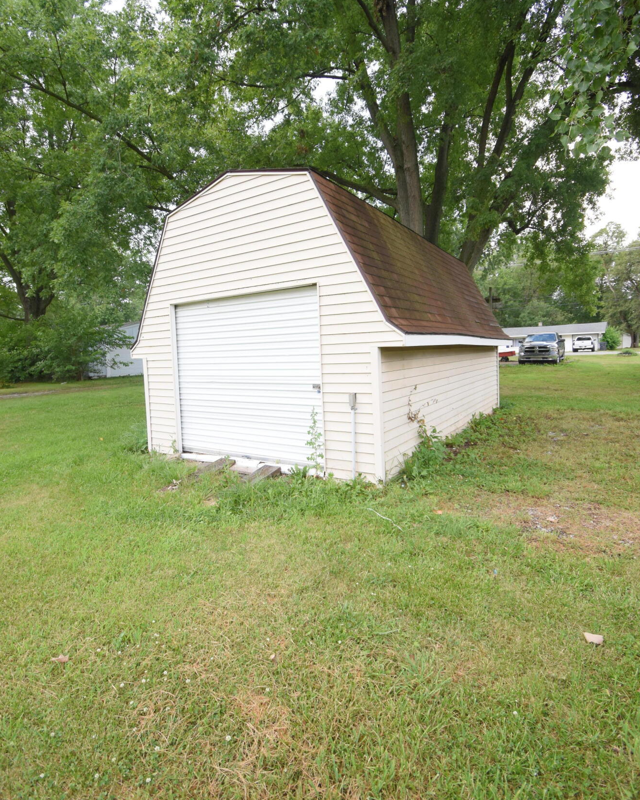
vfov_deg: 89.5
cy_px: 377
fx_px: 402
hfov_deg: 77.0
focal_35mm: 17
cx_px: 320
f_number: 5
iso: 400
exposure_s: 1/250
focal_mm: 10
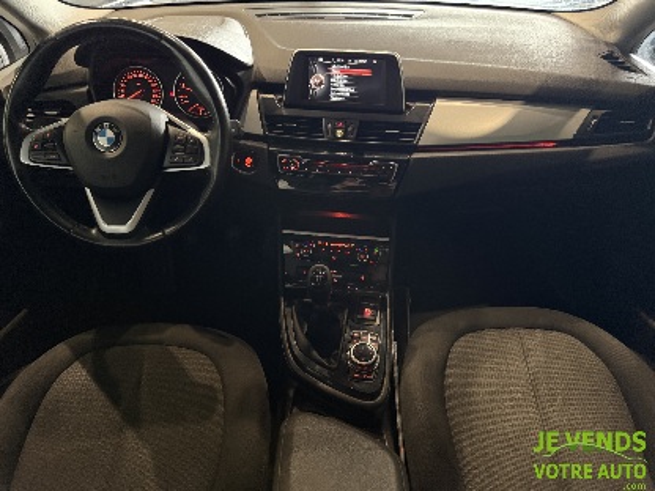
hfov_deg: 71.6
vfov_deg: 56.8
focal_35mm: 24
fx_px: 454
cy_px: 246
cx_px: 328
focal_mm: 6.76
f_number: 1.78
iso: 1250
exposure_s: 1/25
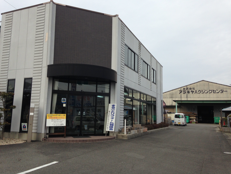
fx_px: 220
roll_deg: -2.4
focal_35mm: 33
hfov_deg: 55.4
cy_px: 87
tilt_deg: +8.8
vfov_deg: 42.9
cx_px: 116
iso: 50
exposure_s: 1/968
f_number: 2.4
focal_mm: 4.12
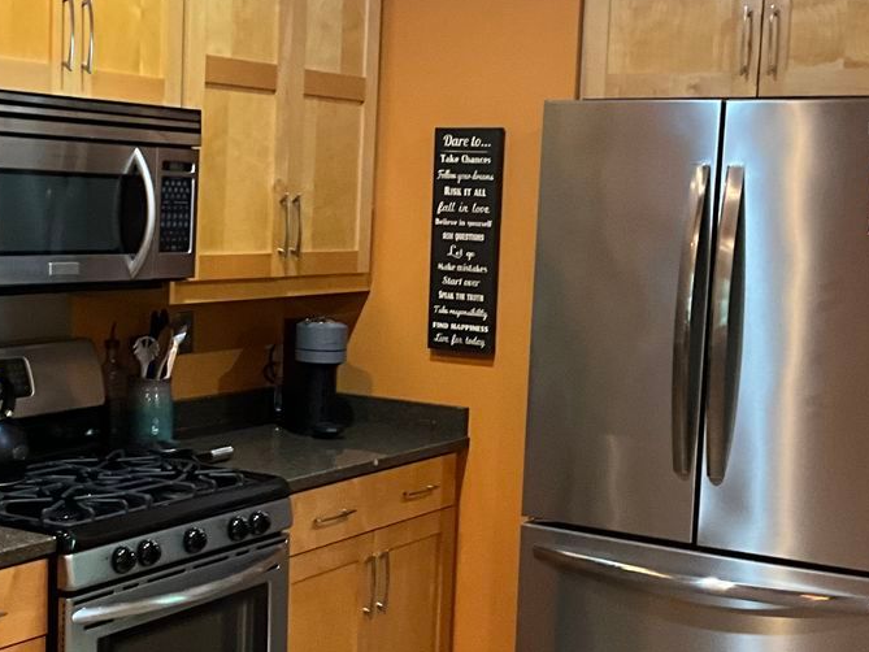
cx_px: 313
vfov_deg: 22.6
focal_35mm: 65
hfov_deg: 29.7
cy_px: 368
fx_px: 1632
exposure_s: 1/40
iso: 250
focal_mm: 3
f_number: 1.8
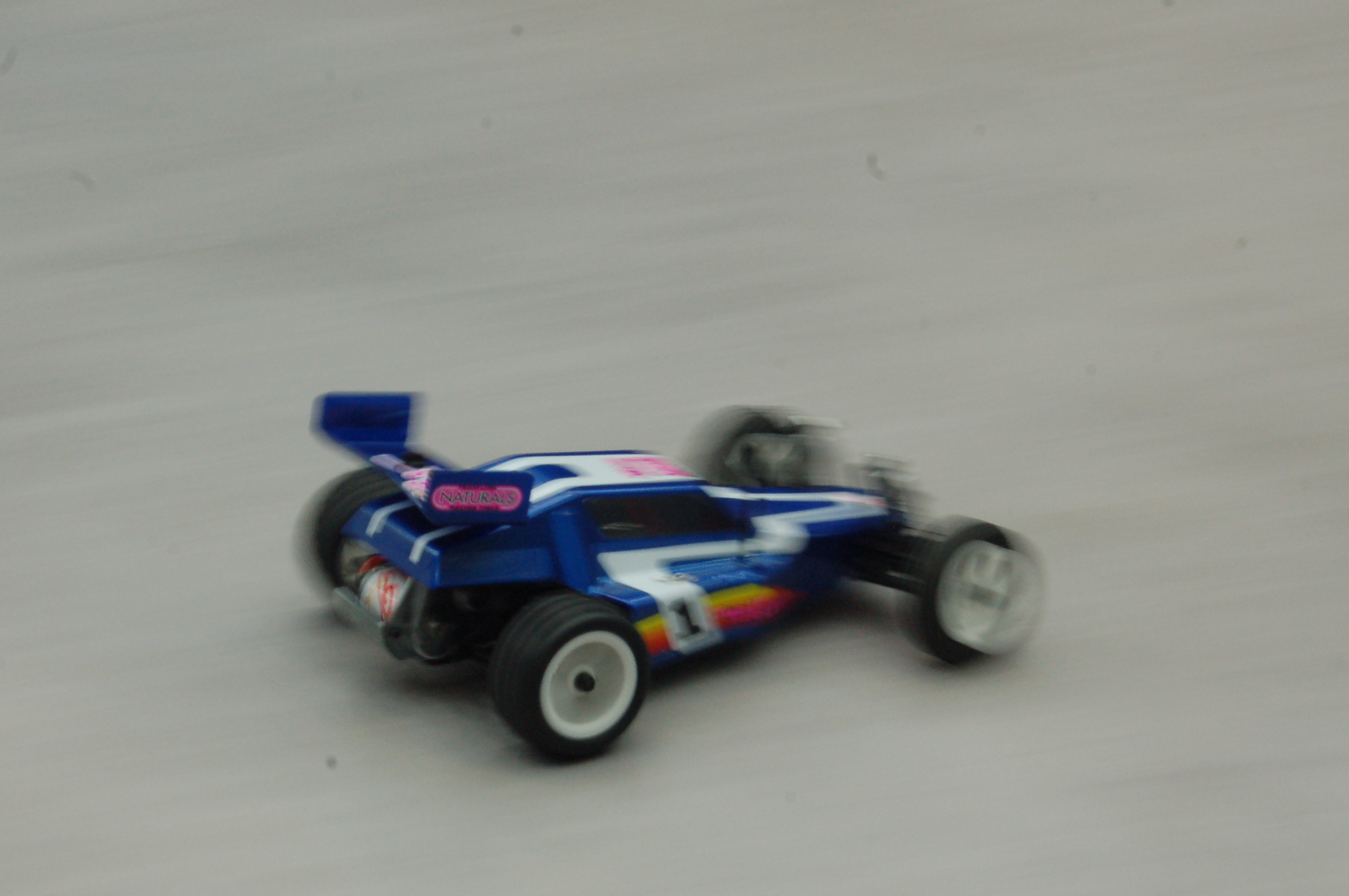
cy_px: 528
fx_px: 3481
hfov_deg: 21.9
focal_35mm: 93
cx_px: 610
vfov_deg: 14.7
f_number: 5.6
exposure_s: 1/20
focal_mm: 52
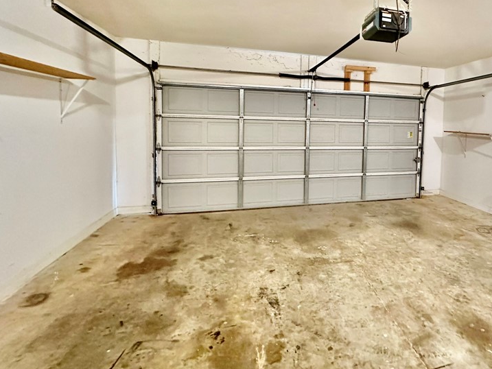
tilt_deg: -2.7
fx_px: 284
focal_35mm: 20
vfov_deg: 65.0
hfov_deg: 78.5
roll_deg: -1.8
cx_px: 336
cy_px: 138
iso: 1000
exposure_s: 1/40
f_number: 2.2
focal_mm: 2.22
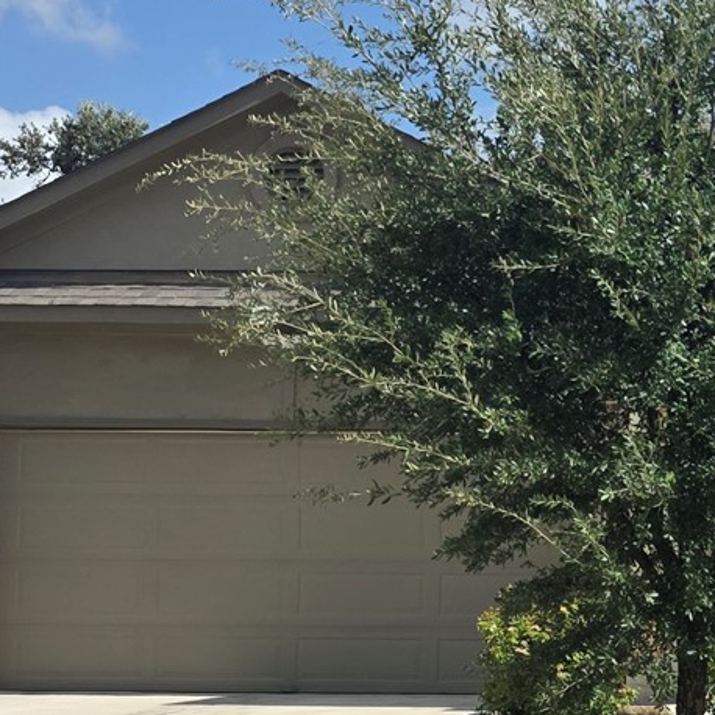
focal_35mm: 91
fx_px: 2127
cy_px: 568
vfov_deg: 18.9
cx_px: 1066
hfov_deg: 17.3
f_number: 1.7
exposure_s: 1/7626
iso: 80
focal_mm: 6.3
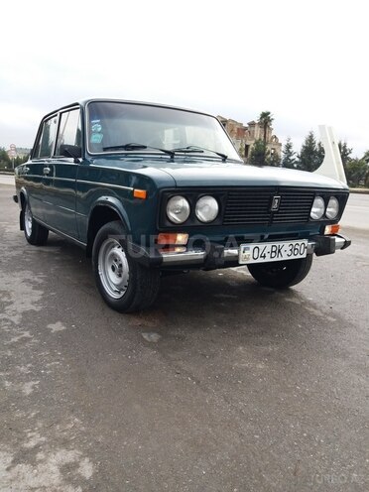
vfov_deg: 65.3
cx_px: 184
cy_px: 246
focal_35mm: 27
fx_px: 384
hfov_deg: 51.4
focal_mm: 3.7
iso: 40
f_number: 1.9
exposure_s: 1/145
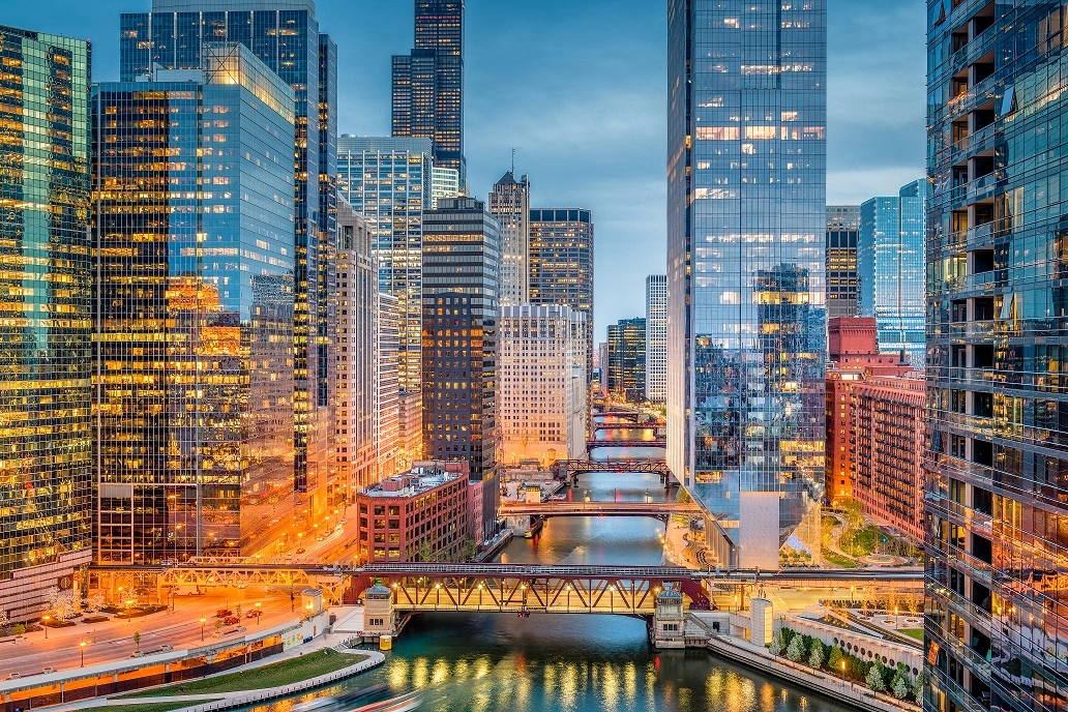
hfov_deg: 55.8
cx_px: 534
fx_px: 1009
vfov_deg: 38.9
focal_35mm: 34
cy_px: 356
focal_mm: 34
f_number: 8
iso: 64
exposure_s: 13
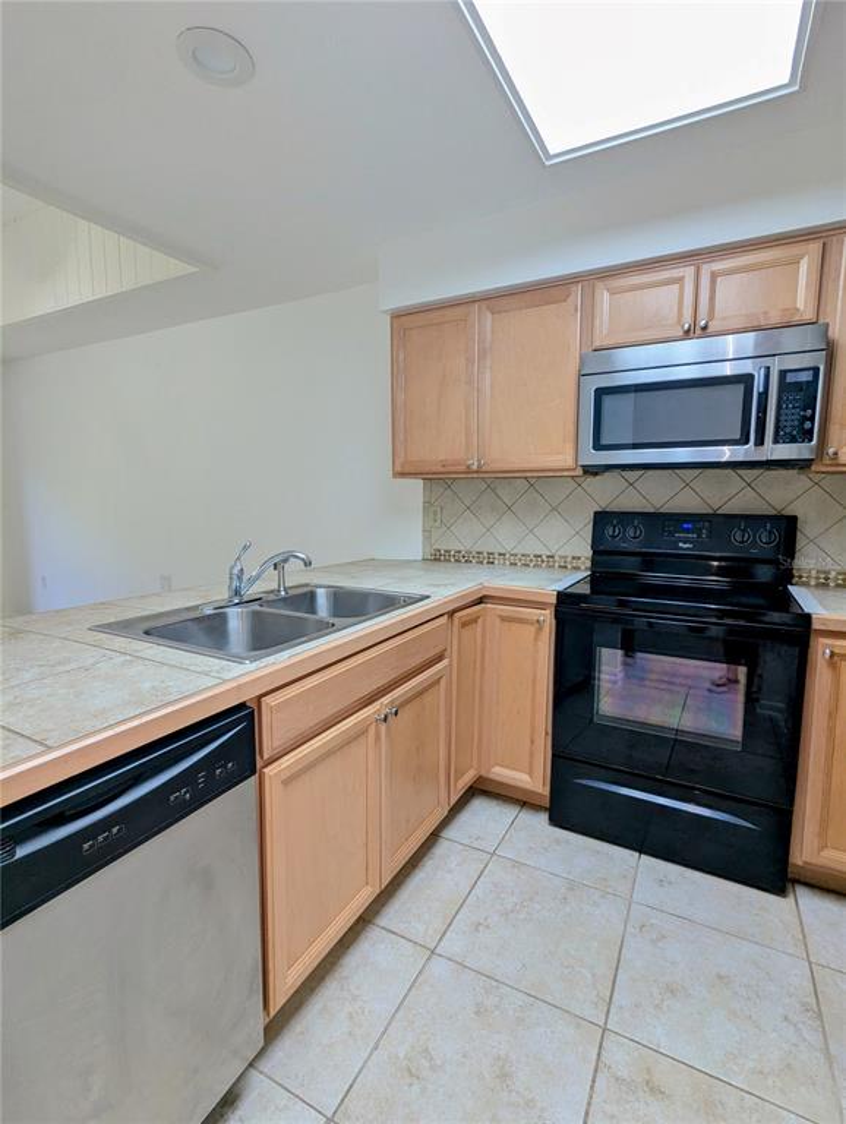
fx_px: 520
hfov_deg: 78.2
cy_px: 562
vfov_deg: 94.4
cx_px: 423
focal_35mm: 16
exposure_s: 1/60
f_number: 2.2
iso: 132
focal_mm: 2.35
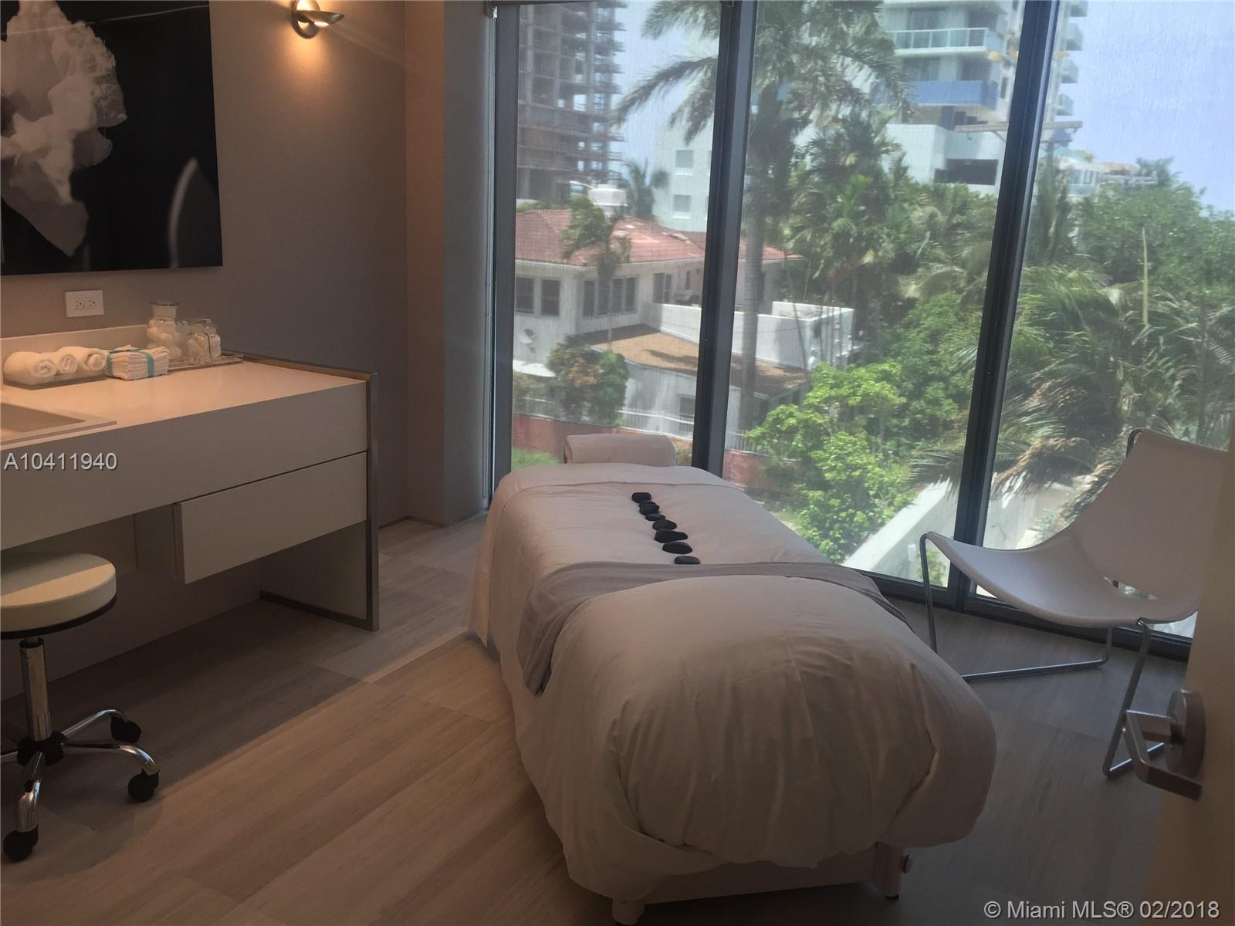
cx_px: 618
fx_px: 1035
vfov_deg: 48.2
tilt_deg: -14.6
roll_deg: -1.7
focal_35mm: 29
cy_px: 463
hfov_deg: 61.7
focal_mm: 4.15
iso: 50
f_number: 2.2
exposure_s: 1/120
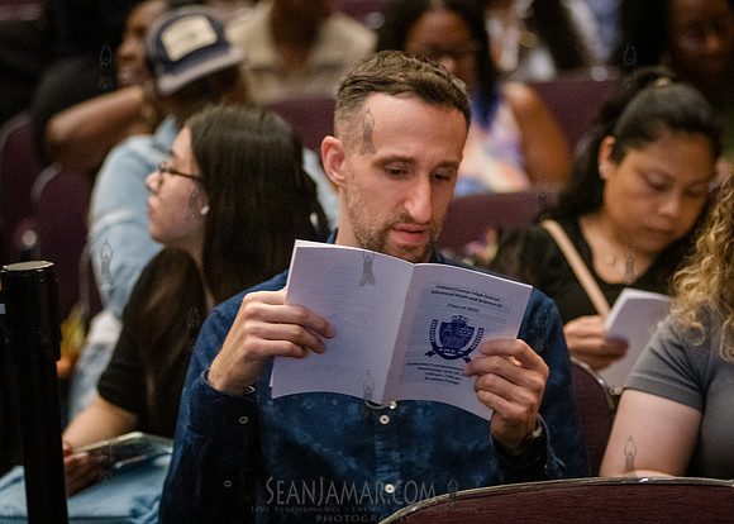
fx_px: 2952
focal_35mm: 142
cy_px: 302
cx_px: 400
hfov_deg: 14.2
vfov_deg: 10.1
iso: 8000
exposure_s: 1/125
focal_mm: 105
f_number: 2.8
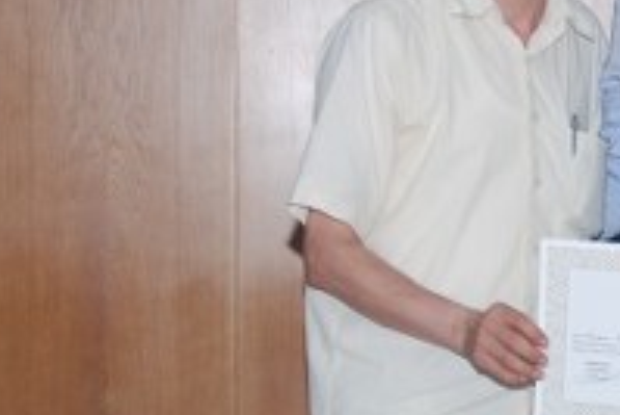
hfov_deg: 12.0
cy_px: 314
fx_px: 2913
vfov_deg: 8.1
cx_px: 648
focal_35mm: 169
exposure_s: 1/60
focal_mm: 28
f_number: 4
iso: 200
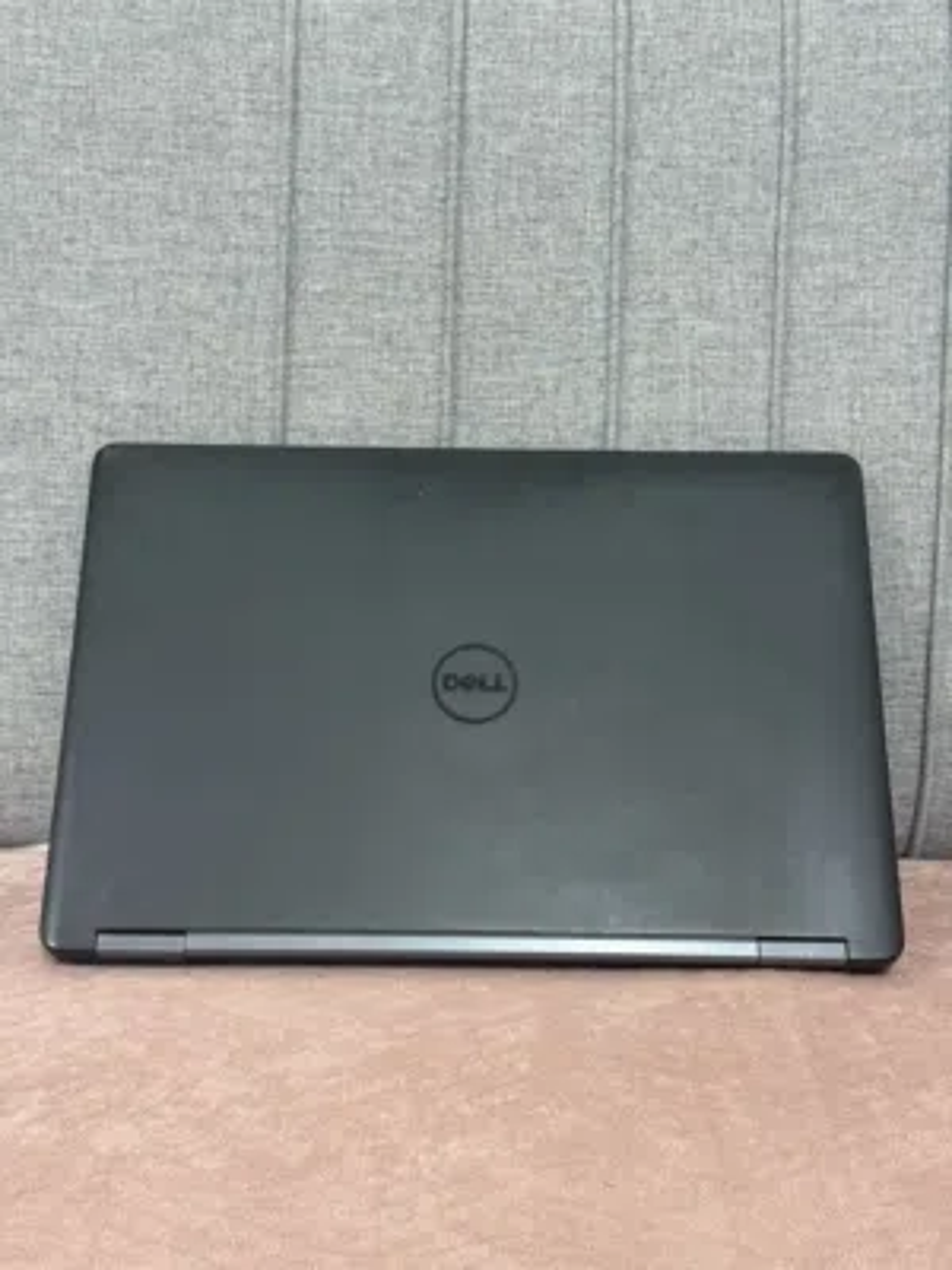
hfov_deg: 30.3
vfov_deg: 39.7
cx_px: 476
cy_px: 635
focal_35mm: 48
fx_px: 1760
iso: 250
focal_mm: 6.76
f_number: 1.78
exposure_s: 1/50
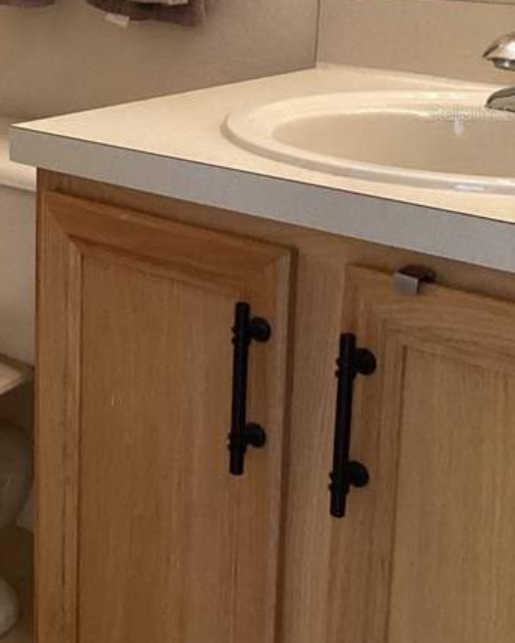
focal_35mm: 72
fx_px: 1372
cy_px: 112
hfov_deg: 18.8
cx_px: -249
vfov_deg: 25.9
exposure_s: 1/60
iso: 320
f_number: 2.4
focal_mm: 3.3
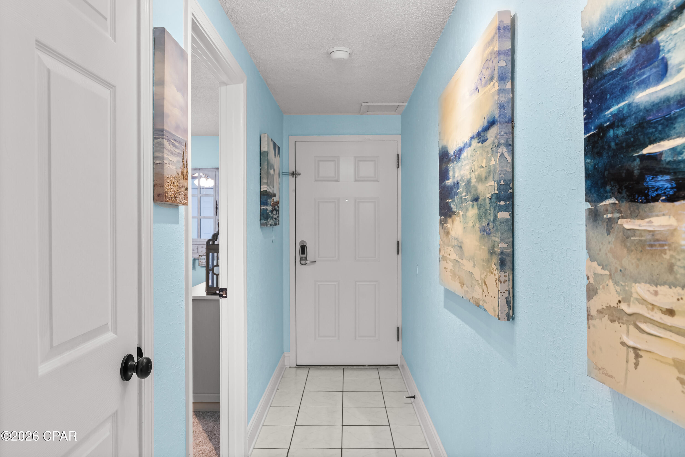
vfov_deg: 53.1
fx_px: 457
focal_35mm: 24
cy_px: 228
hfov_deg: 73.7
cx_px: 342
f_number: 8
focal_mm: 24
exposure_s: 1/1.25
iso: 400
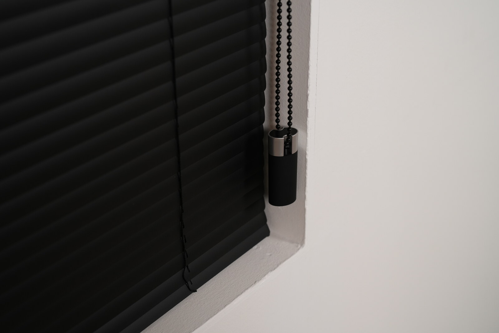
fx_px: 693
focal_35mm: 50
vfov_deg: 27.0
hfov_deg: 39.6
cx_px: 250
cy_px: 166
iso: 500
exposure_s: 1/100
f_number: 4
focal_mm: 50
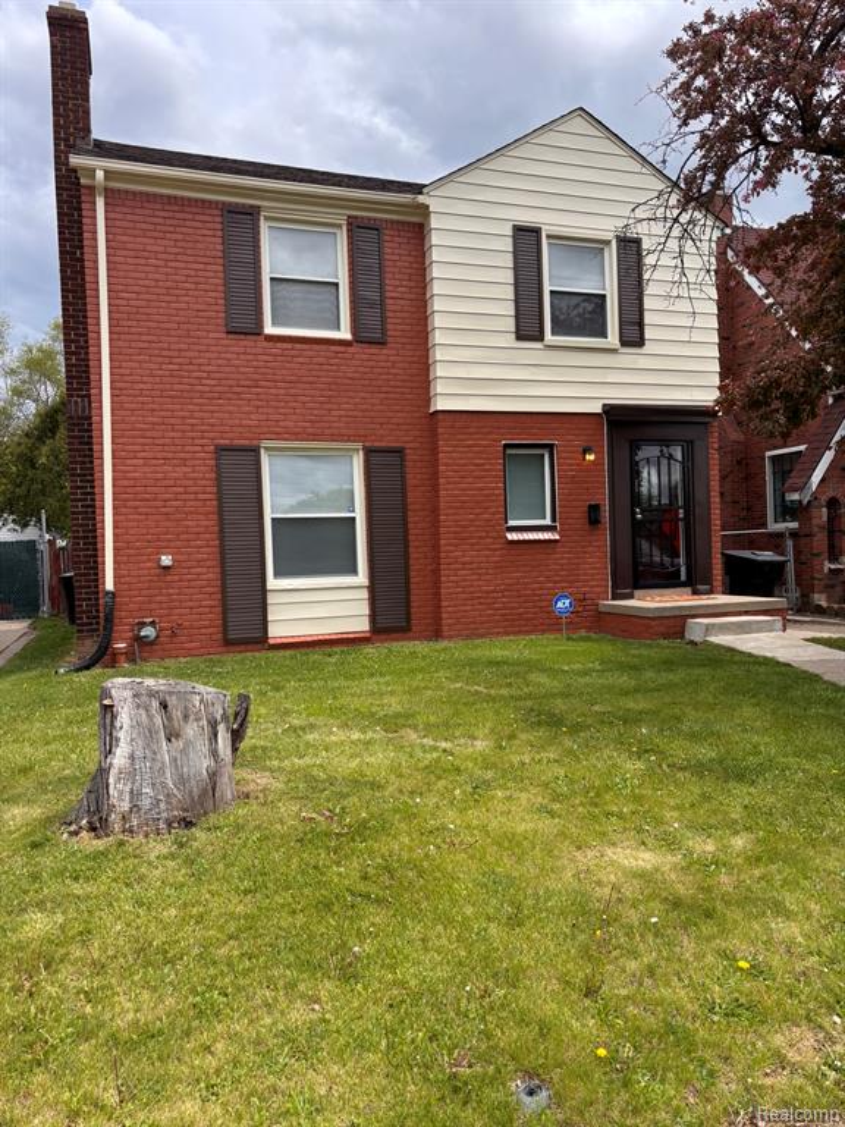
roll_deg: +3.2
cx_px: 422
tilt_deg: -0.1
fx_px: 846
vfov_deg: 67.3
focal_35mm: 26
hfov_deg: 53.1
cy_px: 564
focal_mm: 5.96
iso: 50
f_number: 1.6
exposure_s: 1/2193
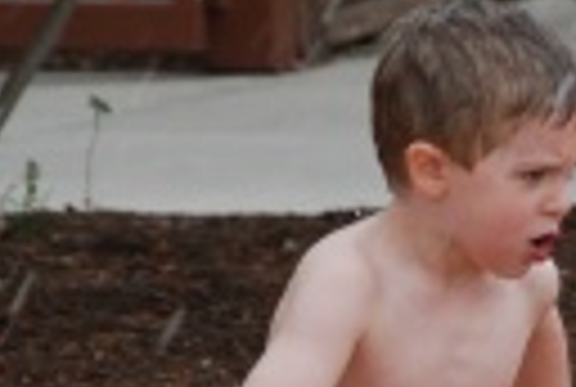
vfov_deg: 1.9
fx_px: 11394
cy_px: 608
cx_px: 670
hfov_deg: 2.9
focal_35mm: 710
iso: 200
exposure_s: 1/250
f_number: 5.6
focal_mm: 95
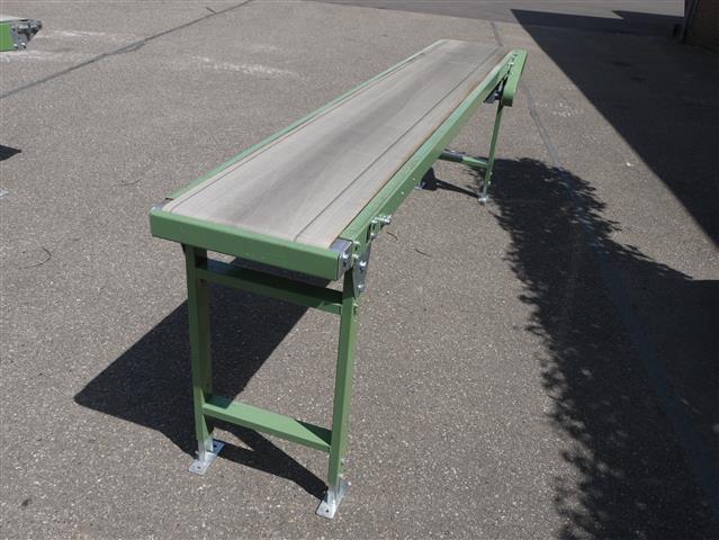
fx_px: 665
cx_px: 360
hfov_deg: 56.8
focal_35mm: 32
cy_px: 270
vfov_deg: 44.2
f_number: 8
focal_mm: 16
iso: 100
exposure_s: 1/500
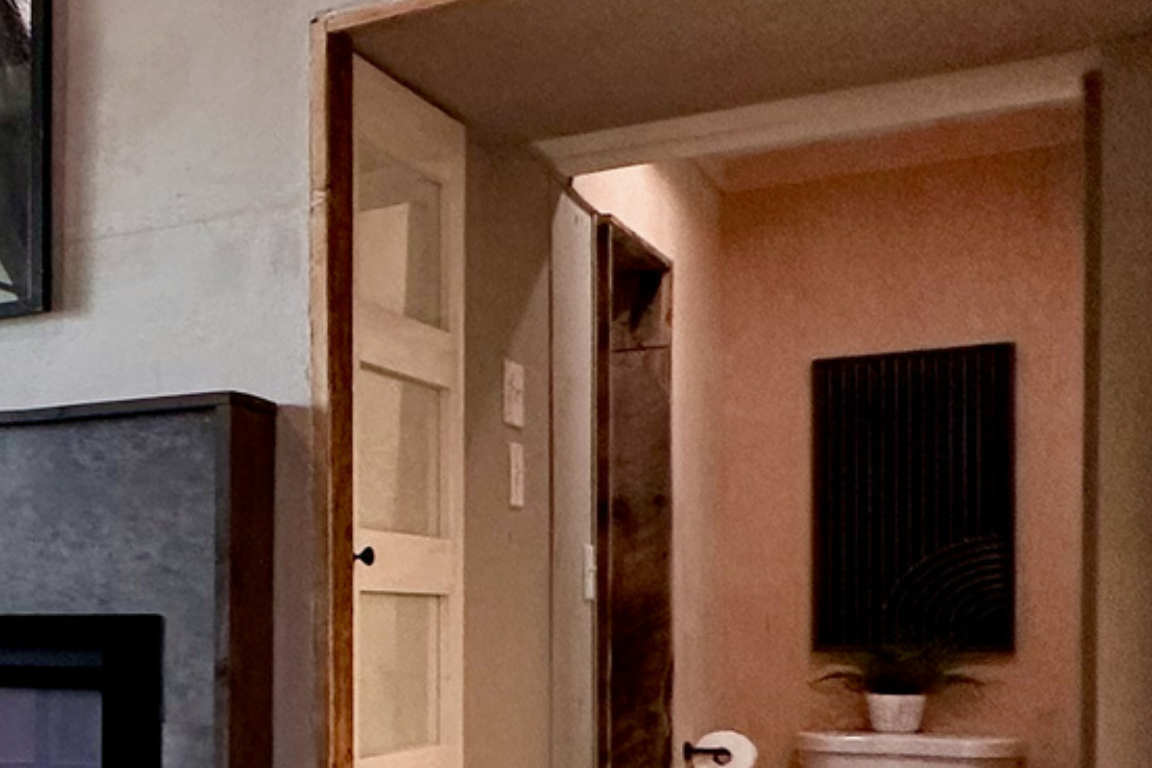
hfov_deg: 23.7
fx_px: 1728
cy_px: 643
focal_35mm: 54
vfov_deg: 24.6
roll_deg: -0.3
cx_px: -797
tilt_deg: -1.0
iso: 200
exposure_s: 1/120
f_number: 2.2
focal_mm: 2.22
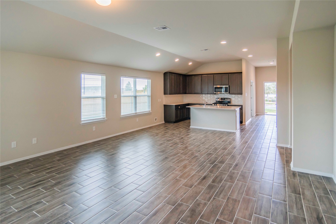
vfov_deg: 67.4
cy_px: 112
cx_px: 168
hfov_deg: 90.0
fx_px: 168
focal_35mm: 18
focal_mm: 12
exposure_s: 1/250
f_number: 4
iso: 400
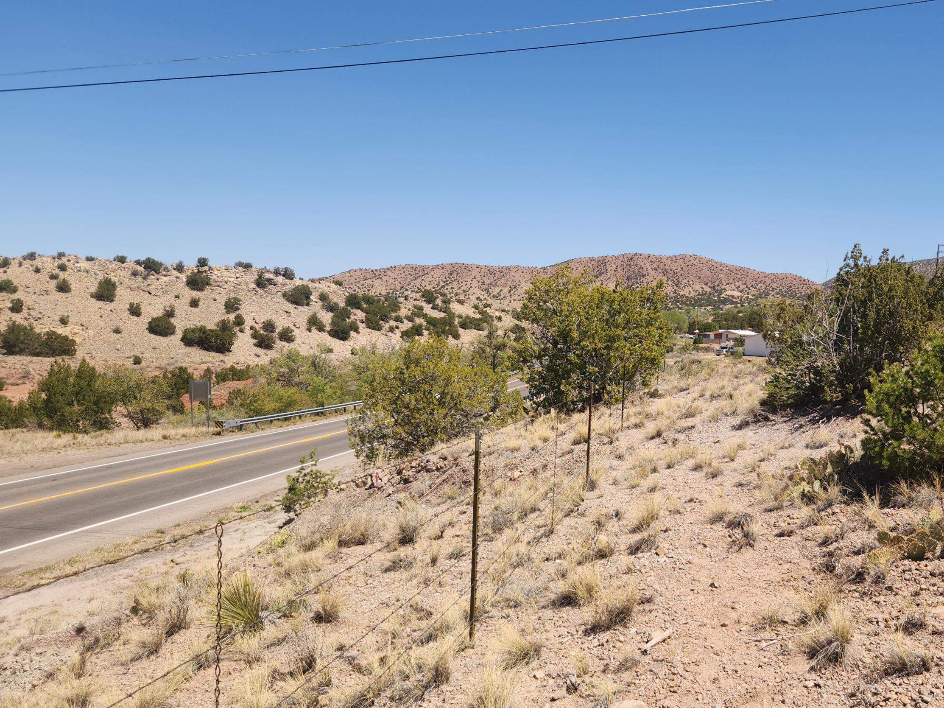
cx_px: 598
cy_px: 428
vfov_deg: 45.2
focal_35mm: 31
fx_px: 845
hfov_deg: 57.5
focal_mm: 5.4
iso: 20
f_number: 1.8
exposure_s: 1/1859
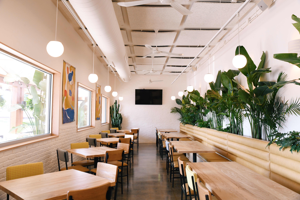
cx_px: 150
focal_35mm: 29
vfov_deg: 45.0
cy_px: 100
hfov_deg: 63.7
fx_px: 242
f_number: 6.3
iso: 2000
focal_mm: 29
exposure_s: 1/125
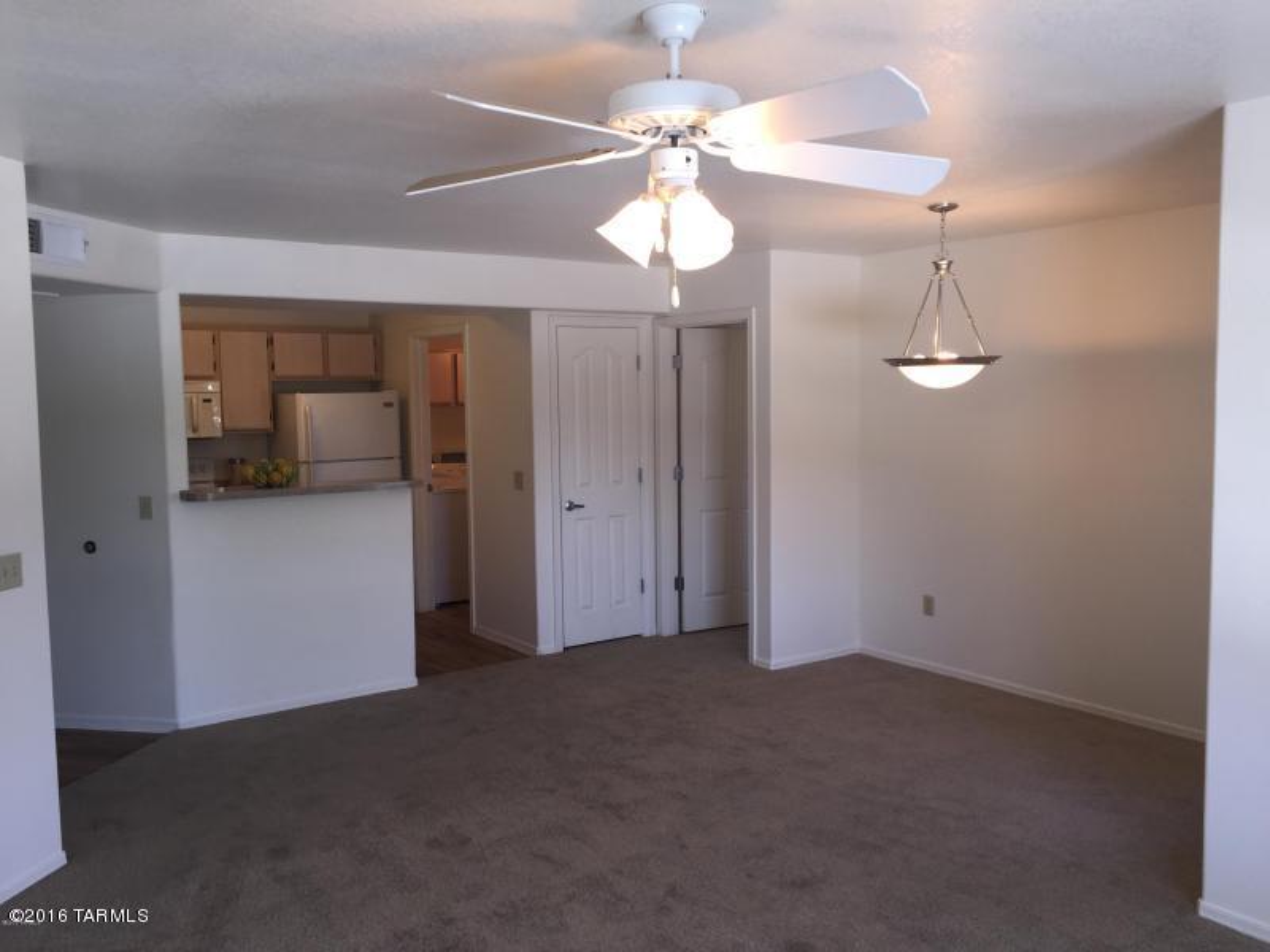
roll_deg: +0.4
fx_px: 1064
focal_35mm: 29
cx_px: 635
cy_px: 476
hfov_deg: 61.7
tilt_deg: -4.4
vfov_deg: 48.2
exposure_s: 1/43
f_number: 2.2
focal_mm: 4.15
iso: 32
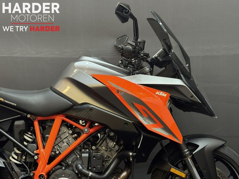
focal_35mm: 48
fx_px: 331
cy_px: 90
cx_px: 120
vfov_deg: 30.3
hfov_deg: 39.7
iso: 80
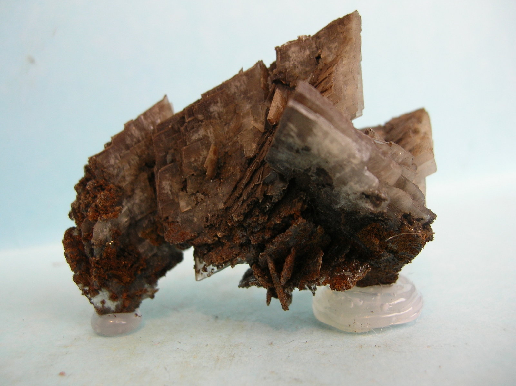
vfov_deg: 39.6
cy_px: 193
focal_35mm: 36
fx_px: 536
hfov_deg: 51.4
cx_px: 258
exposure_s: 1/8.5
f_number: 2.7
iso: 50
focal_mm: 6
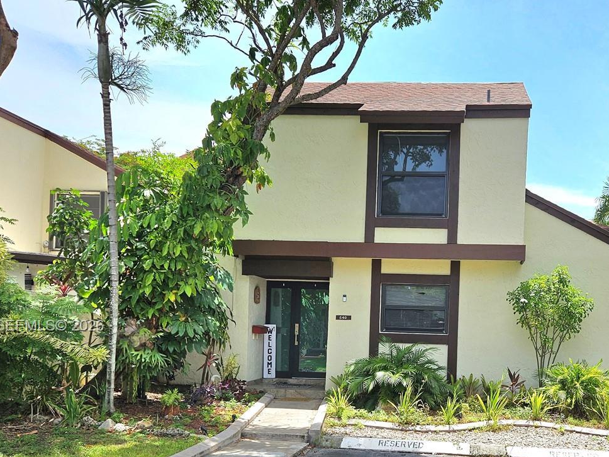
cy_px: 327
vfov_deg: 37.1
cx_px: 411
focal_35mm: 38
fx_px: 669
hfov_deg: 48.1
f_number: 1.8
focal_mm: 5.4
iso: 25
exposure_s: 1/2000
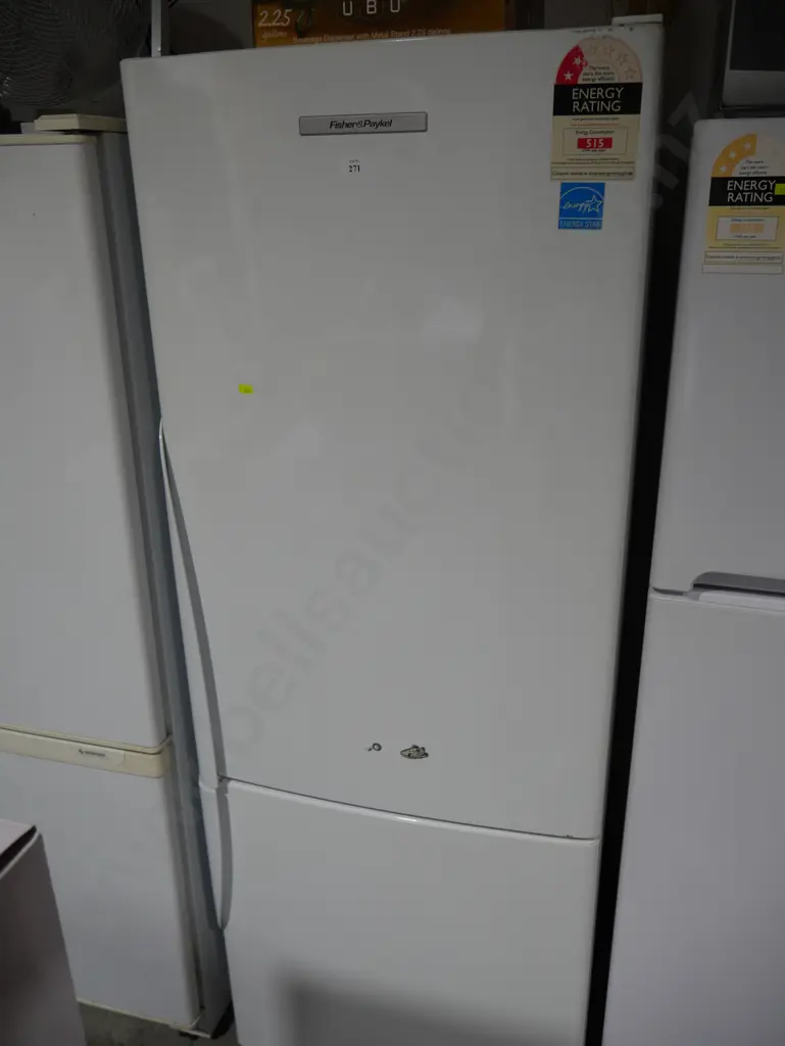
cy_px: 523
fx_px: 846
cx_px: 392
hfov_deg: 49.8
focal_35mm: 28
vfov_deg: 63.4
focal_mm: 14
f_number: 3.5
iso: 200
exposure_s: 1/125
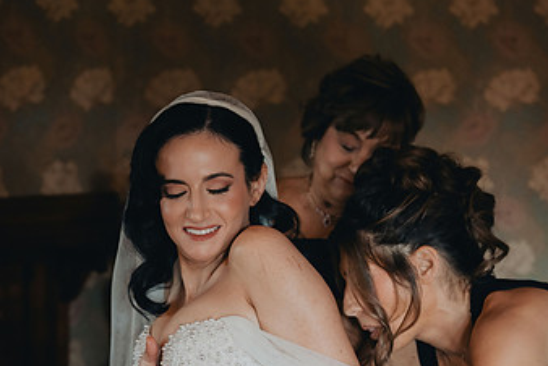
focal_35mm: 72
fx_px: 1097
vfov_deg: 18.9
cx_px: 263
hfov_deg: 28.0
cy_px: 245
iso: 2000
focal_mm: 42
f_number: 2.8
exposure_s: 1/250
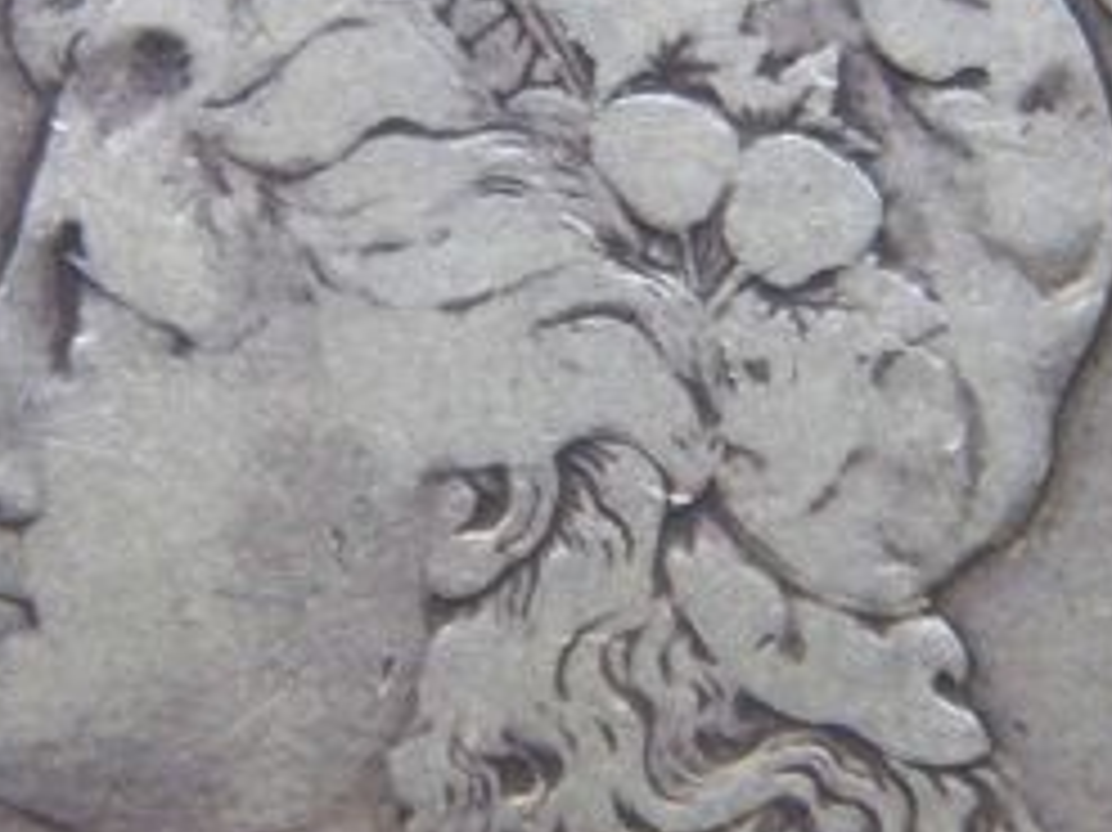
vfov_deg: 17.3
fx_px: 2729
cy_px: 454
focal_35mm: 85
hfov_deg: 23.0
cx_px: 432
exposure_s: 1/25
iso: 400
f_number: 3.1
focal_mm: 6.3
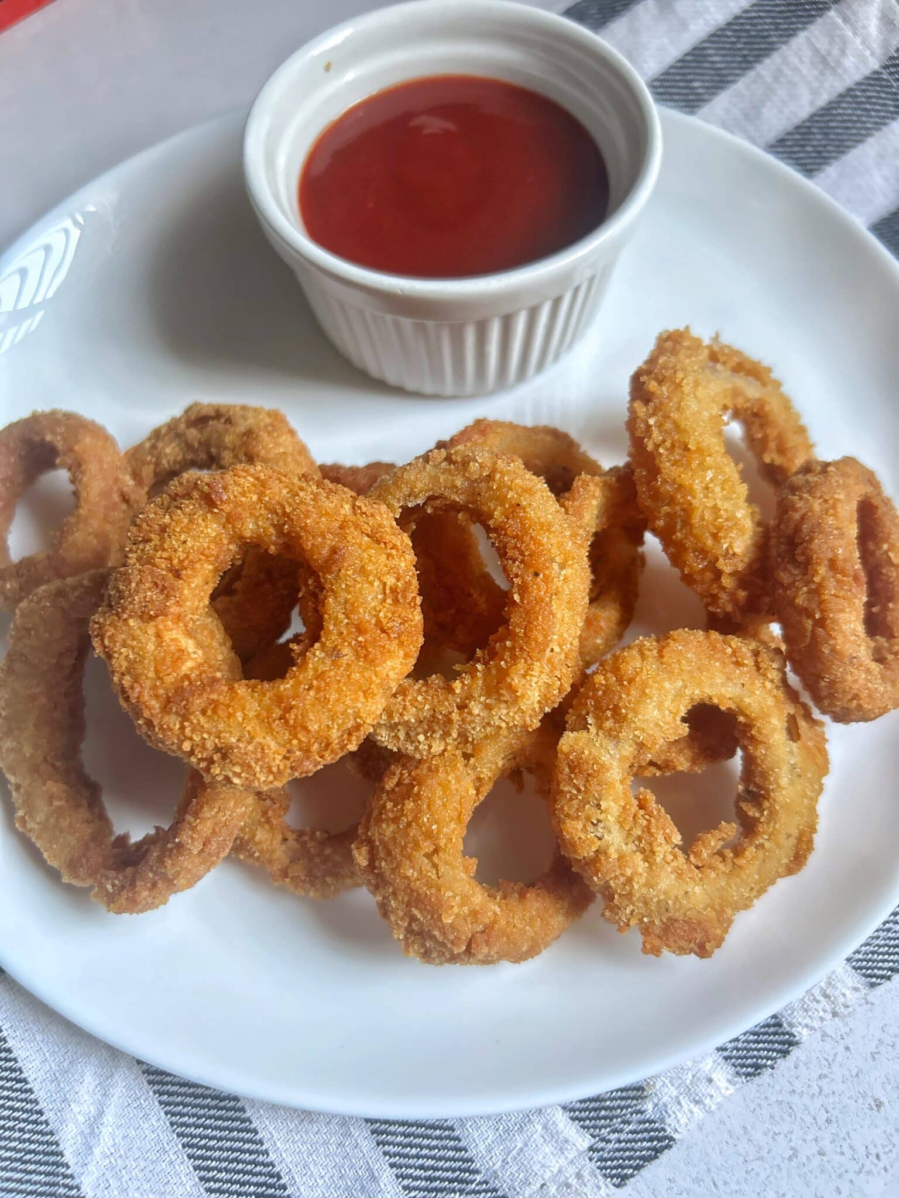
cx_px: 450
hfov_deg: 53.1
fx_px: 900
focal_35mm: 26
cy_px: 599
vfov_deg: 67.3
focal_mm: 5.7
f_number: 1.5
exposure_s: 1/60
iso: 200
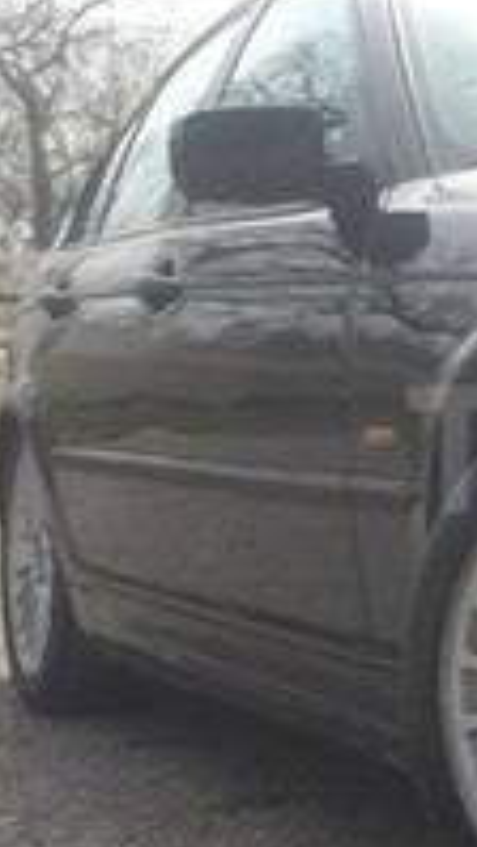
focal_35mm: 105
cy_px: 449
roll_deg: +0.0
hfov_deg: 10.8
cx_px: 843
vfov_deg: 20.4
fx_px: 2360
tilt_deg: -3.1
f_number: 2.2
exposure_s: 1/989
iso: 32
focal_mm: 4.15
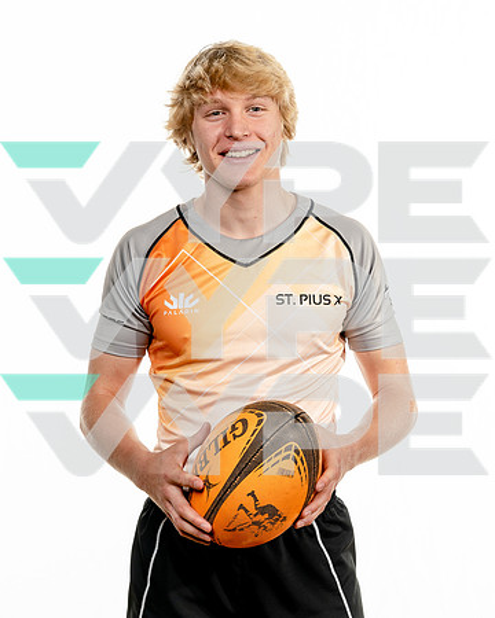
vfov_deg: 23.8
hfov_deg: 19.1
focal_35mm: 80
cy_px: 309
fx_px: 1469
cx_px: 265
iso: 160
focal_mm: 57
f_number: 8
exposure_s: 1/250
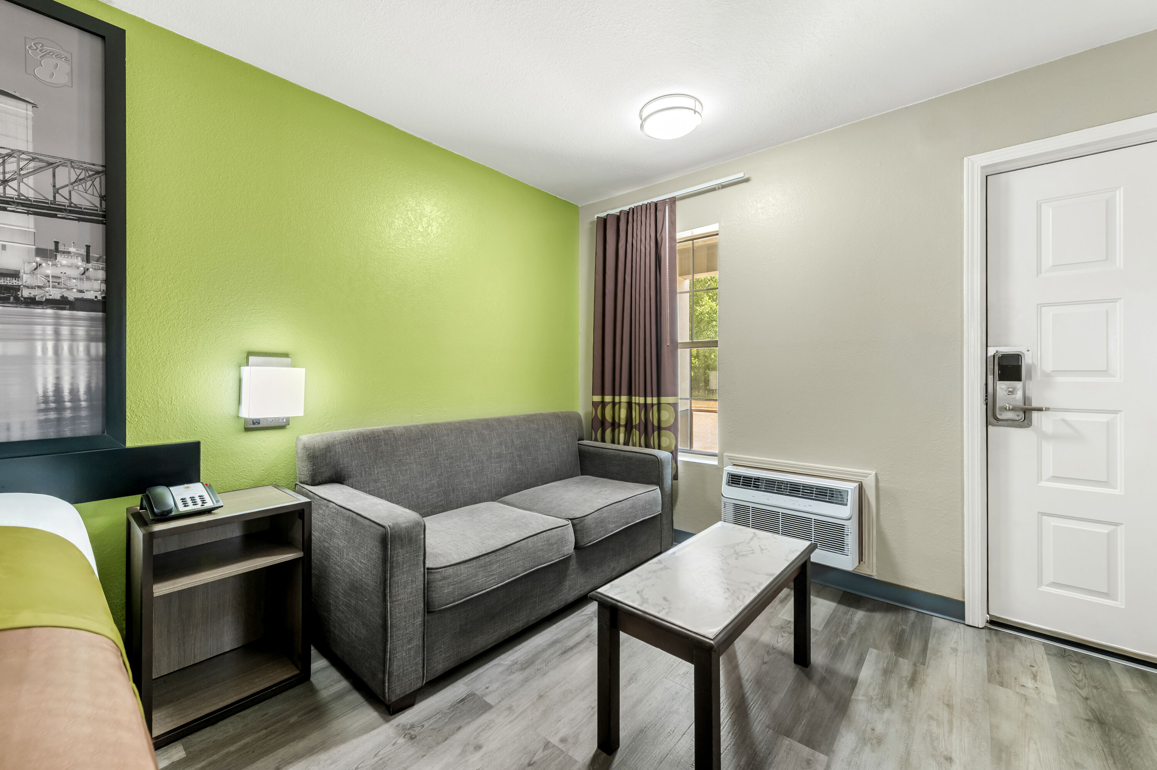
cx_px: 578
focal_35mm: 14
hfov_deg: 104.3
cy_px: 385
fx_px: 450
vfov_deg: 81.1
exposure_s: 1/3
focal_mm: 14
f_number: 7.1
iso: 640
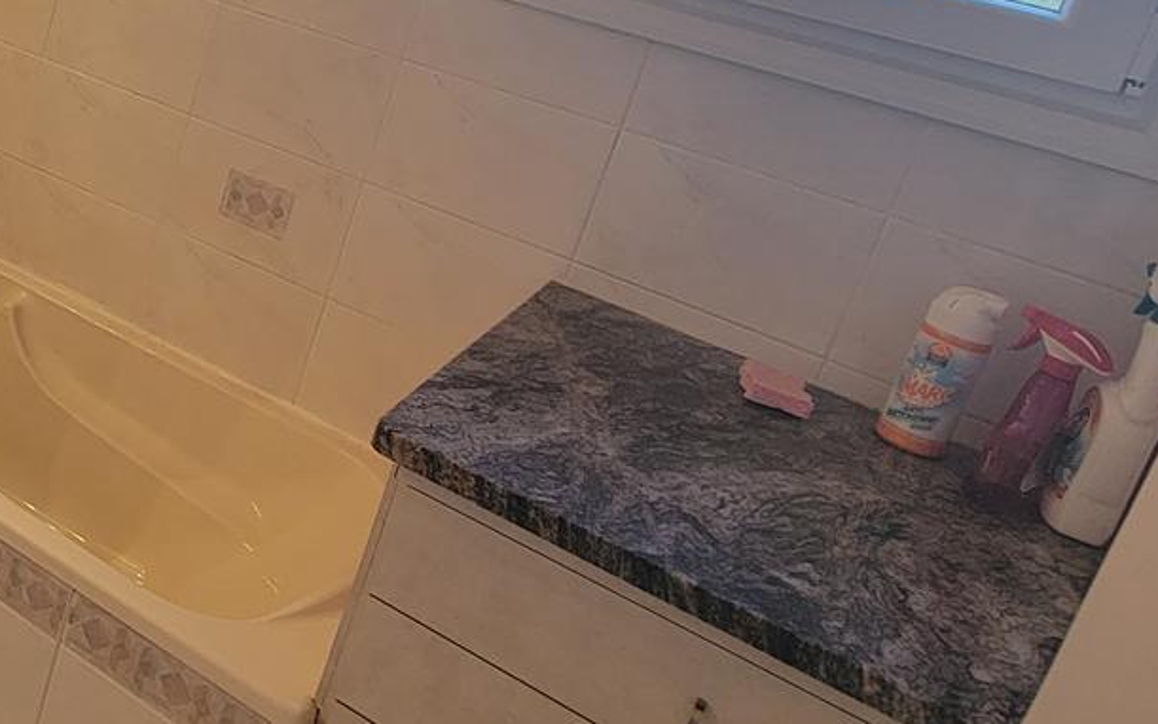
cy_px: 28
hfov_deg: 39.1
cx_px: -178
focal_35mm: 39
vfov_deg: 30.8
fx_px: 1231
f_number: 2.2
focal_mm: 2.2
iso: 80
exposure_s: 1/50
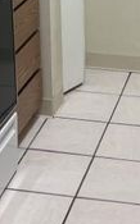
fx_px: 643
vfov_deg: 18.8
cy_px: -39
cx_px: 114
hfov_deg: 12.4
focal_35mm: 105
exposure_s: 1/120
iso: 100
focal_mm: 5.7
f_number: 1.5
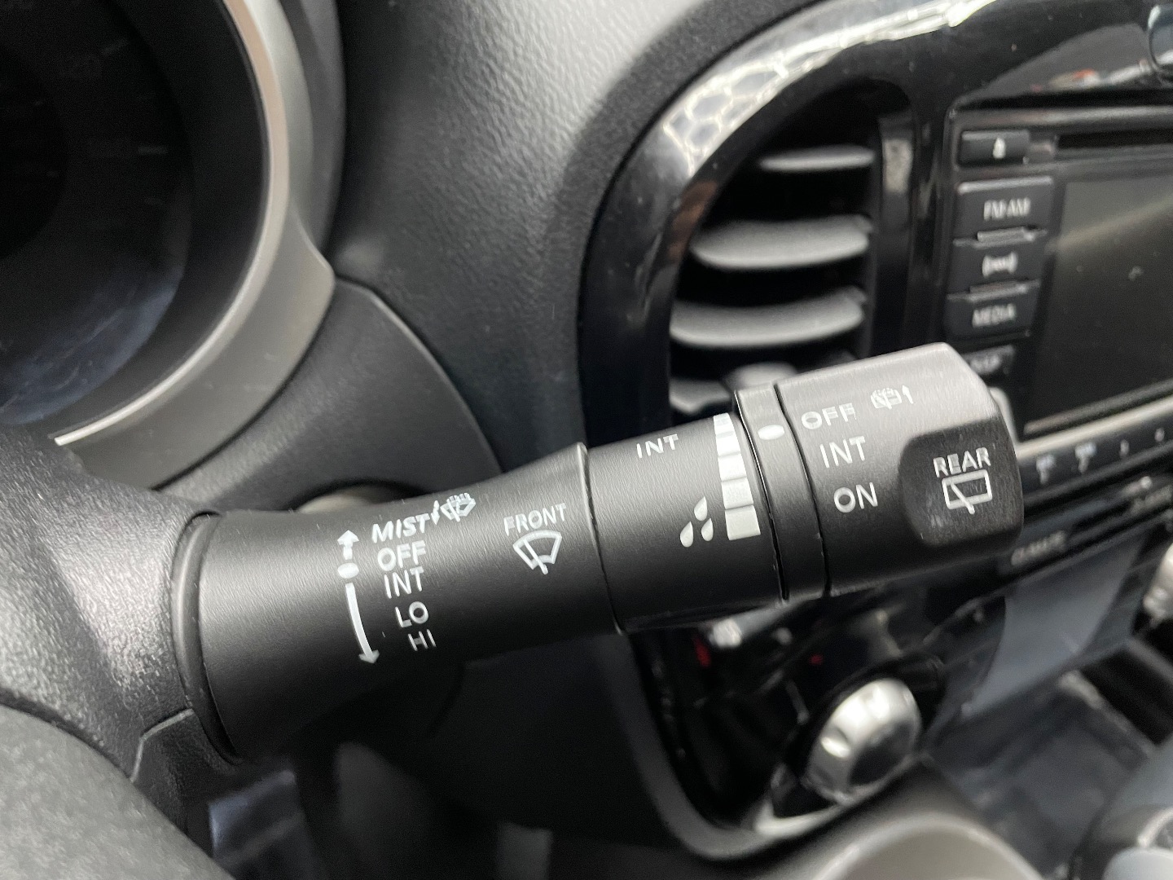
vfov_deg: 53.1
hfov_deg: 67.3
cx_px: 586
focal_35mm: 26
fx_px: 881
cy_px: 440
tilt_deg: -37.5
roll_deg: -13.9
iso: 500
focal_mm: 4.2
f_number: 1.6
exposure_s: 1/30
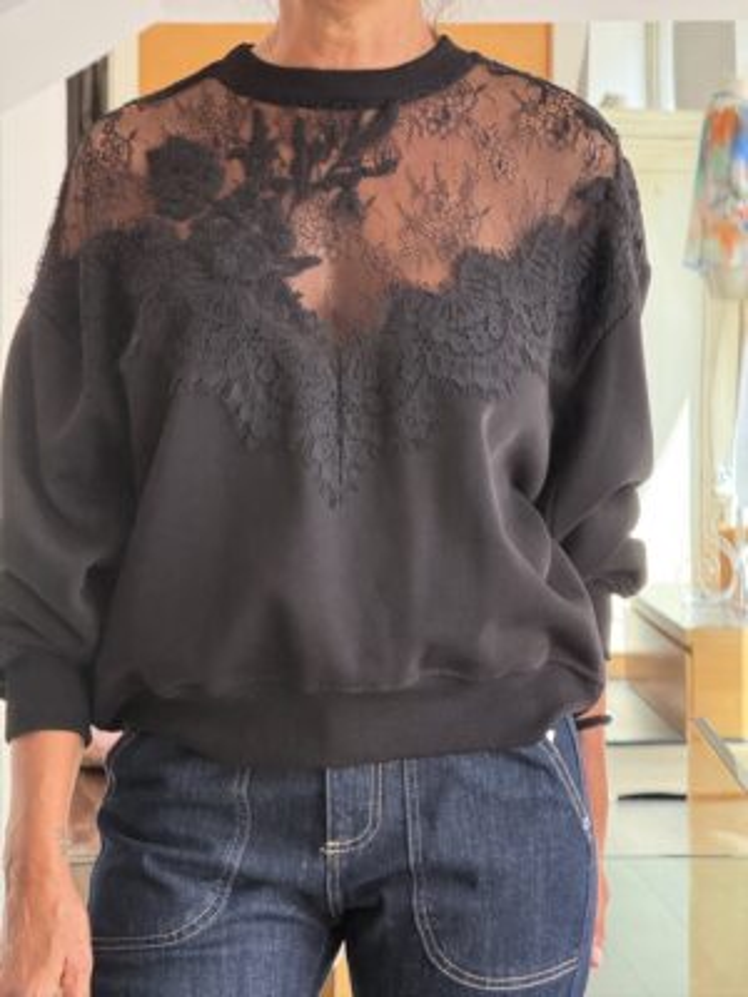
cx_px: 374
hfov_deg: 12.3
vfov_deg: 16.4
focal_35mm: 120
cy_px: 498
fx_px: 3457
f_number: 2.8
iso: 250
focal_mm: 15.66
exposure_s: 1/100
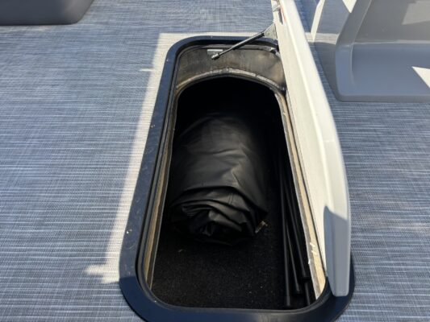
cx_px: 215
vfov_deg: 53.1
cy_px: 161
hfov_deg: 67.3
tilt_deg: -47.2
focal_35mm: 26
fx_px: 323
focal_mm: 5.96
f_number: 1.6
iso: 50
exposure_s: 1/918
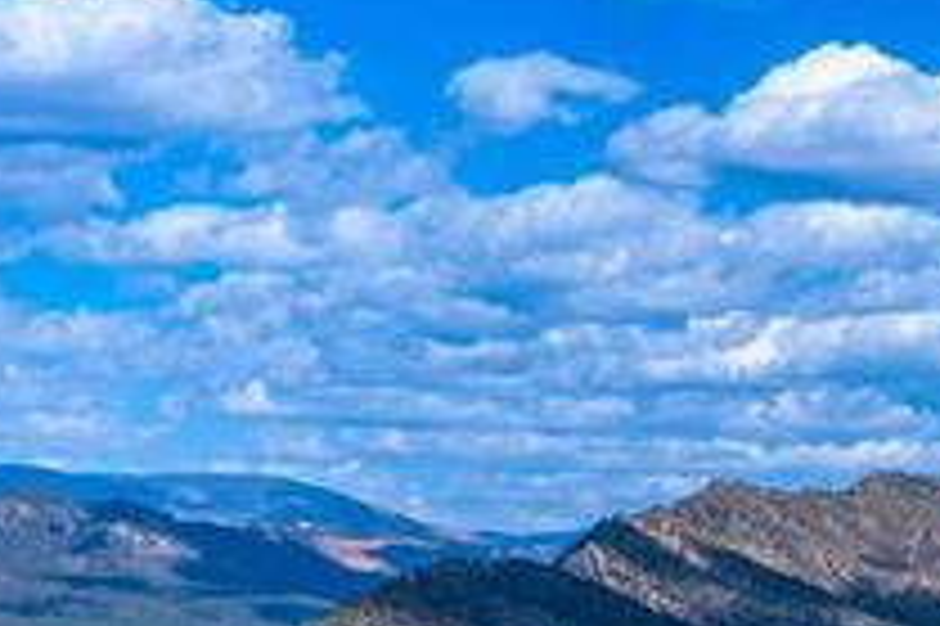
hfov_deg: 13.7
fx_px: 3574
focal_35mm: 137
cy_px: 1216
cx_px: 1583
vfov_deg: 9.4
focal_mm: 10.26
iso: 100
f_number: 5.6
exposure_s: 1/640
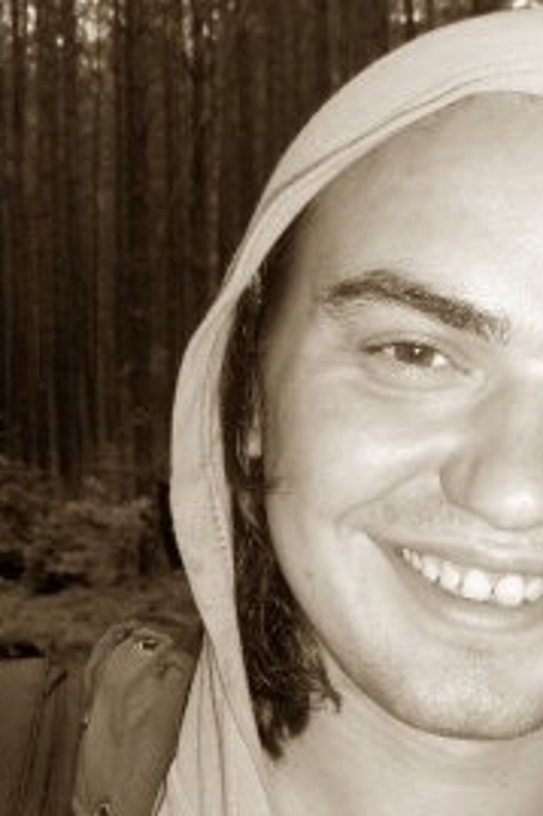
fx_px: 1223
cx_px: 447
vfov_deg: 36.8
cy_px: 482
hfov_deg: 24.6
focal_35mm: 54
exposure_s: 1/60
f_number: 2.8
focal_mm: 5.8
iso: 54
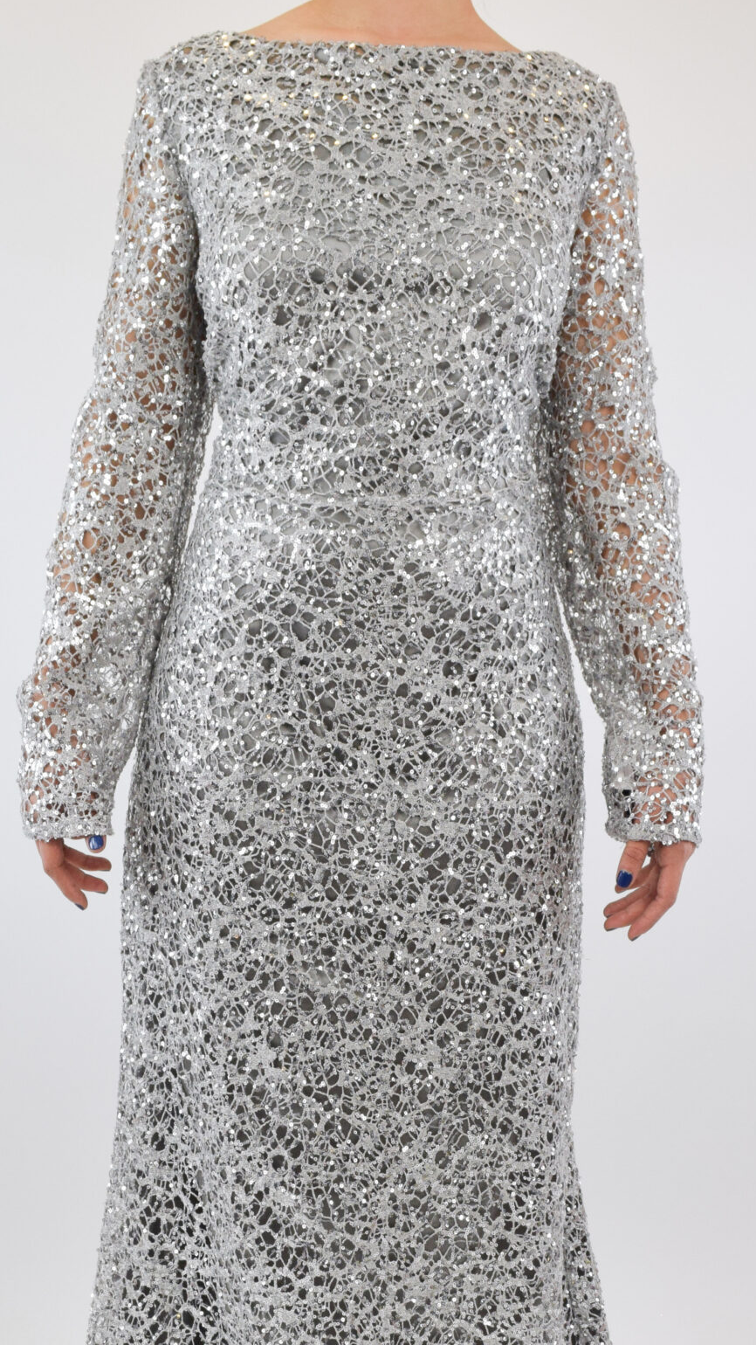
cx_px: 389
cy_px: 1003
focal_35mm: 55
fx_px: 1956
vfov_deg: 37.1
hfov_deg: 21.9
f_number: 9
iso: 400
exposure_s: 1/80
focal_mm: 21
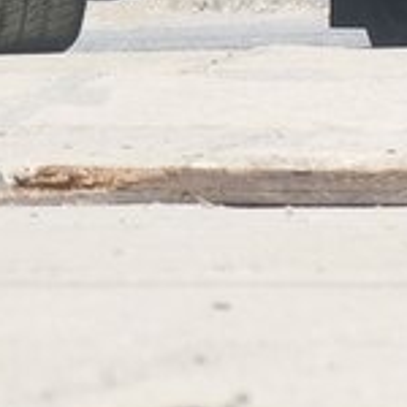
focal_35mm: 304
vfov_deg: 5.7
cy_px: -248
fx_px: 4044
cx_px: 404
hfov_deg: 5.7
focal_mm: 13.9
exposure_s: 1/750
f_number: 3.8
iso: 100
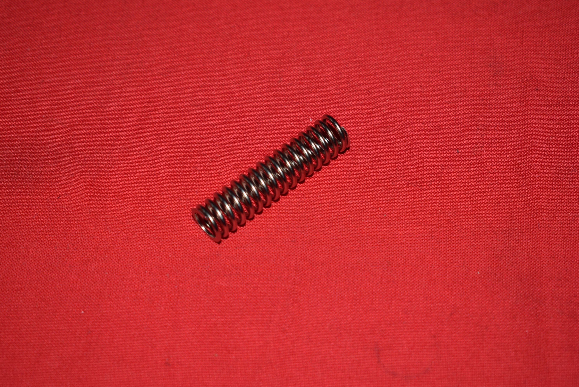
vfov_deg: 18.2
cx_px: 290
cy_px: 194
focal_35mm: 75
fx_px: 1207
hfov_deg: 27.0
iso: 160
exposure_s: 1/200
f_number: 5.6
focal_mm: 50
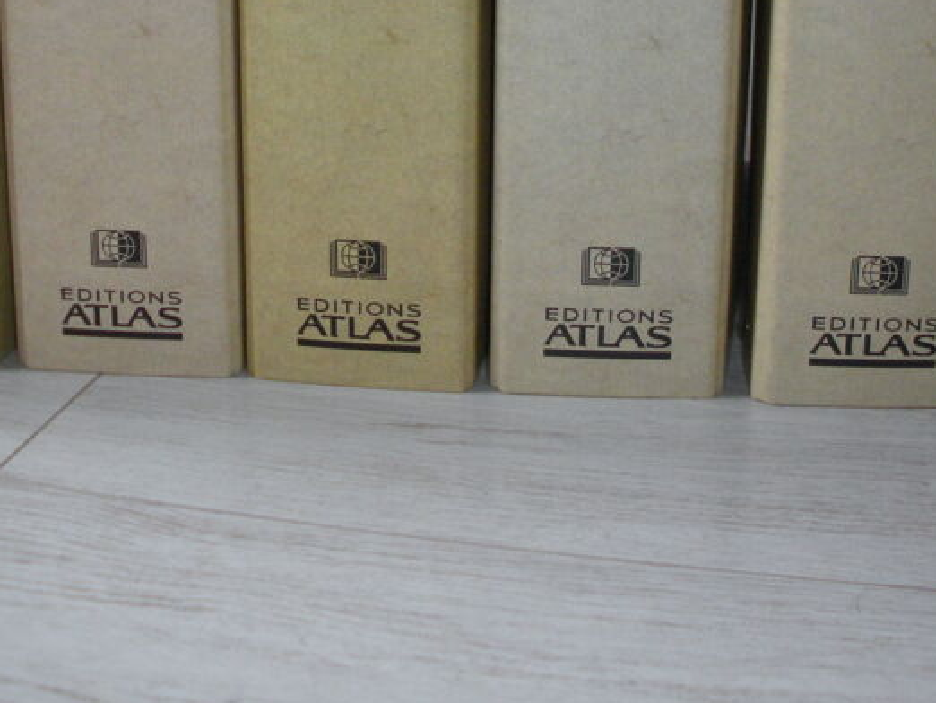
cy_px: 48
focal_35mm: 67
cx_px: 423
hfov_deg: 28.9
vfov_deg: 21.4
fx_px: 1812
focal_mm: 6.3
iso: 200
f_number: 3.5
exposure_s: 1/30
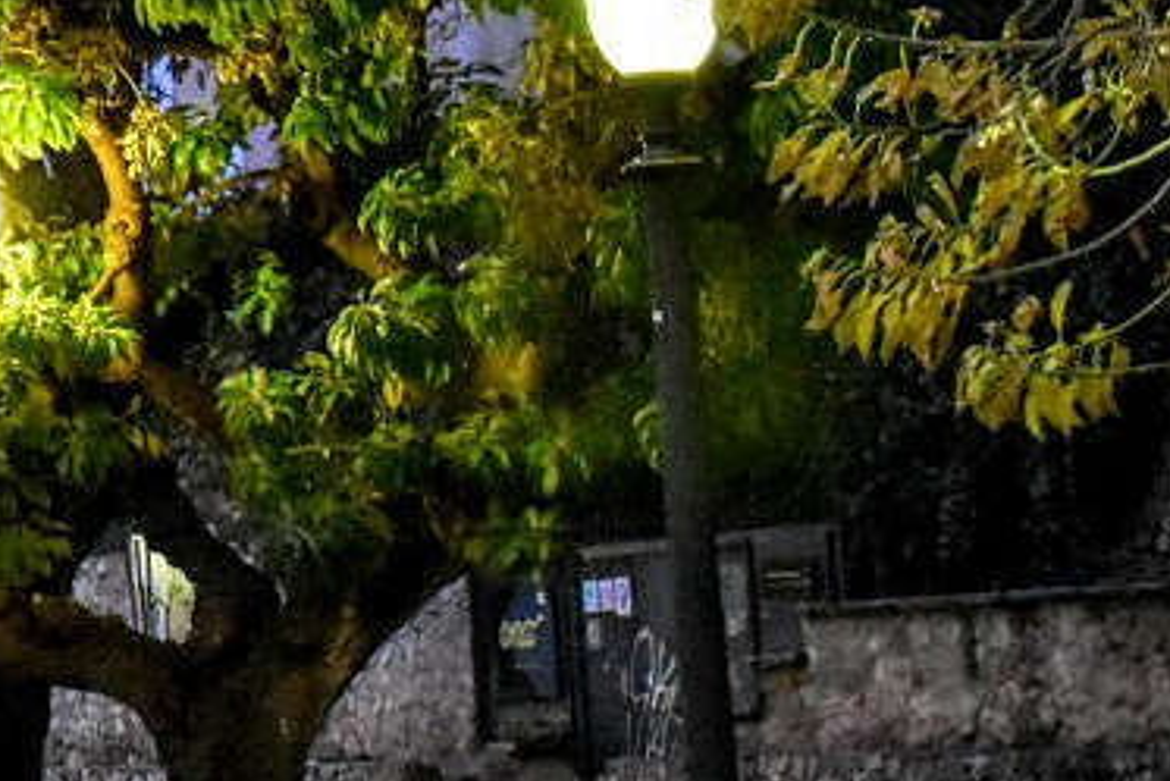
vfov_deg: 6.7
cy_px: 8
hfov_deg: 9.4
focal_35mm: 206
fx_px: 6697
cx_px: -1132
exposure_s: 1/60
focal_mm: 32
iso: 5000
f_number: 5.6
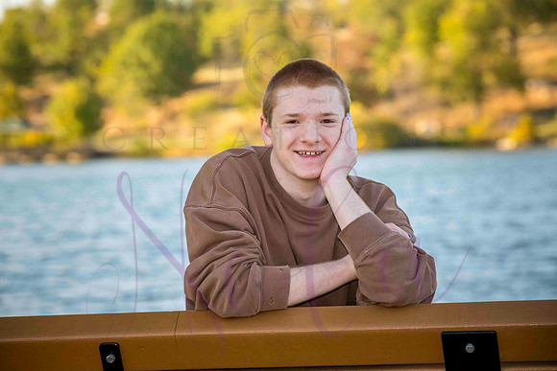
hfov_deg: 15.2
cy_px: 186
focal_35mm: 135
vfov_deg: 10.2
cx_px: 278
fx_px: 2089
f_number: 5.6
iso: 400
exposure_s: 1/640
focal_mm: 135
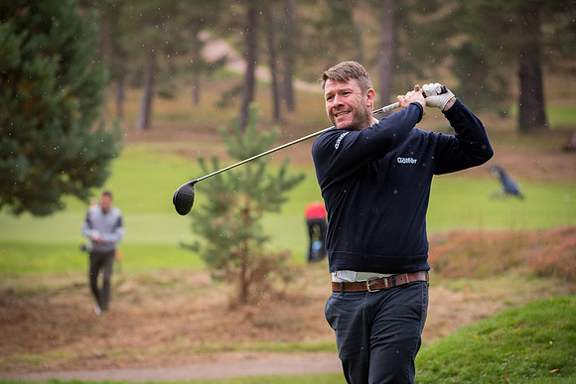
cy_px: 192
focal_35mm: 200
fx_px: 3201
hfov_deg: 10.3
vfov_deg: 6.9
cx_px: 288
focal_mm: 200
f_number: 5
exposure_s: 1/1250
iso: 800
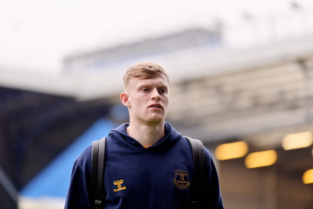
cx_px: 156
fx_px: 1739
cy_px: 104
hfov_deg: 10.3
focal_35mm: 200
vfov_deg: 6.9
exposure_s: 1/640
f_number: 2.8
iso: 800
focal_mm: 200
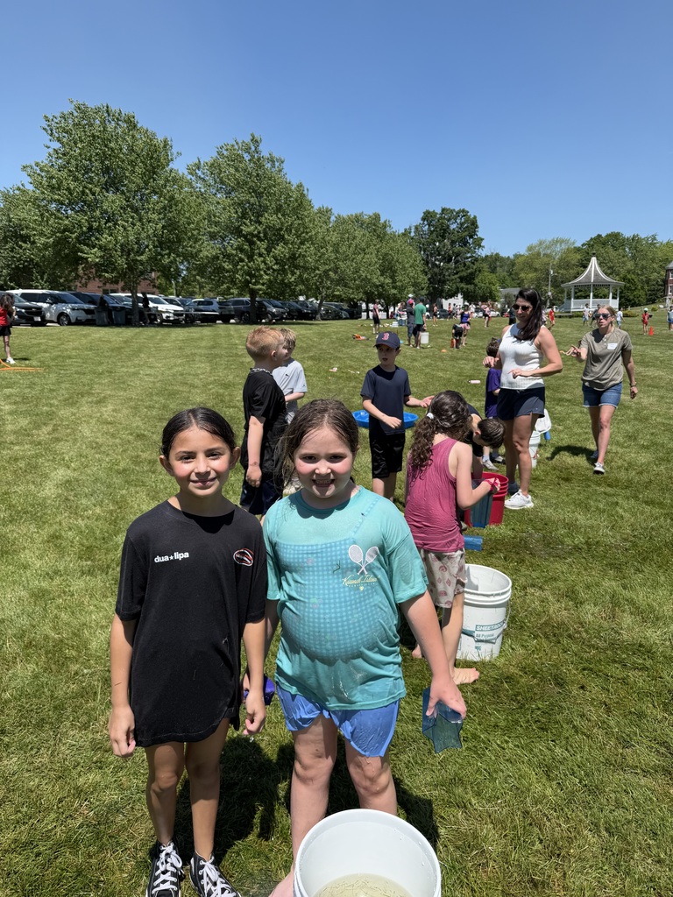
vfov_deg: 71.6
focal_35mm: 24
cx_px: 336
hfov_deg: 56.8
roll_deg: +1.2
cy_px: 448
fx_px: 622
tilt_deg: -9.3
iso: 80
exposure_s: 1/4405
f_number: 1.78
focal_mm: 6.76
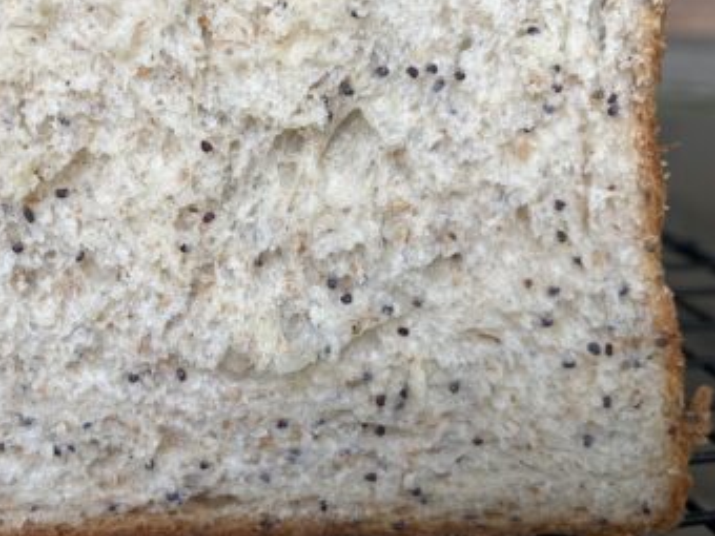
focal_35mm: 51
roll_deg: -0.4
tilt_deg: -9.7
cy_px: 71
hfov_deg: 36.9
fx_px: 1053
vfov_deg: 27.7
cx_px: 211
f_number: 1.8
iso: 32
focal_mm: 4.25
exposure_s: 1/208
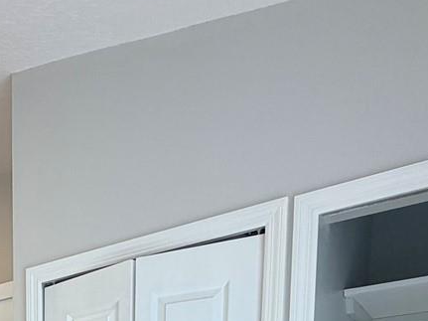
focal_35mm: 52
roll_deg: +0.5
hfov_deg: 32.4
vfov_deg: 21.0
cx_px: -42
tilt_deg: -7.8
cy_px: 549
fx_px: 643
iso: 100
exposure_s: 1/120
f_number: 2.2
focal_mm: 2.22
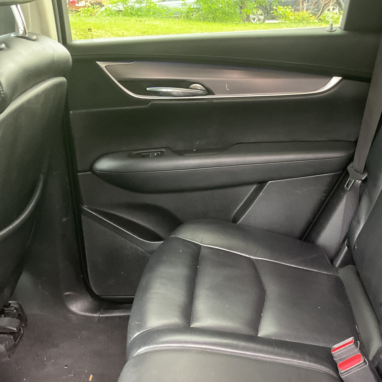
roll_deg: -4.1
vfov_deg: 38.1
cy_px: 236
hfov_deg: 37.7
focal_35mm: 44
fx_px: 549
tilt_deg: -27.2
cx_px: 268
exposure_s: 1/40
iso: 320
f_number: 1.8
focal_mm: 3
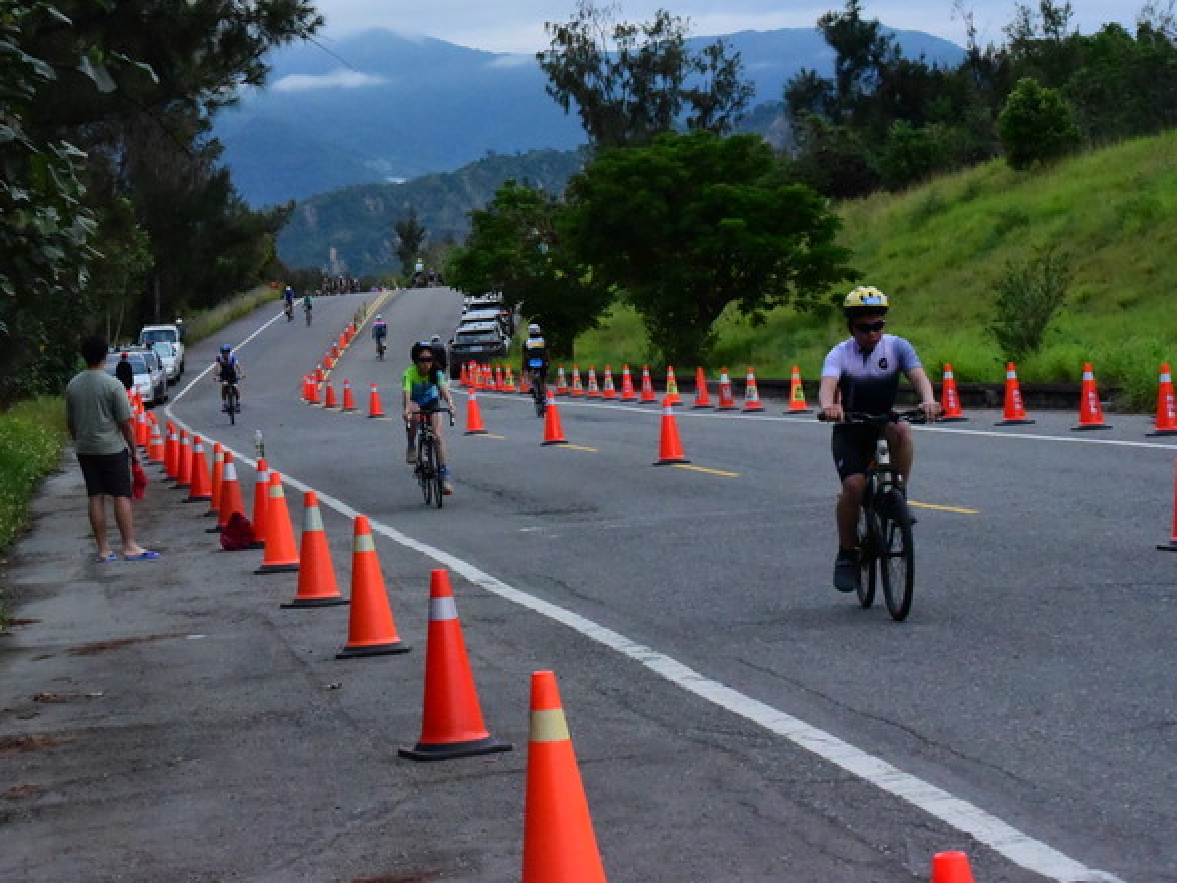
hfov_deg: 16.3
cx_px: 420
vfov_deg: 12.2
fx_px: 4115
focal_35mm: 121
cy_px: 369
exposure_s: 1/3200
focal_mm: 95
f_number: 14
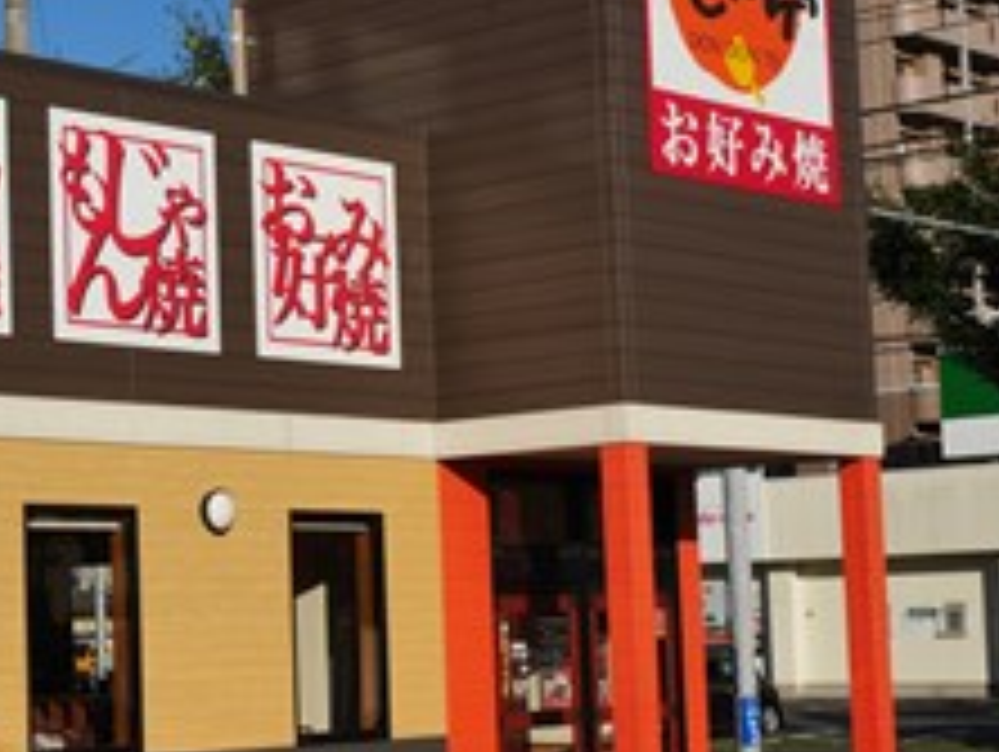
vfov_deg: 16.4
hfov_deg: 21.4
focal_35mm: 90
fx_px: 2600
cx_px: 148
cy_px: 383
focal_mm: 25
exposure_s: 1/400
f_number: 11
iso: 200
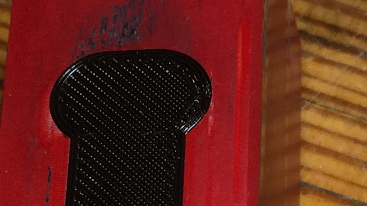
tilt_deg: -69.6
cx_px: 557
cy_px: 483
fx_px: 1469
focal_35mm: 151
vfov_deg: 7.5
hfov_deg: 13.4
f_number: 2.2
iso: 32
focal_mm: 4.15
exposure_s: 1/177
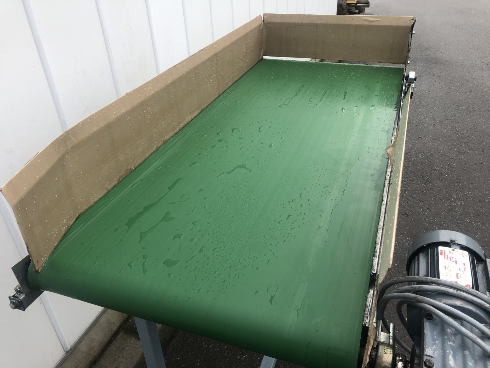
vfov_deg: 49.7
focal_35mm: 28
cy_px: 184
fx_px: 396
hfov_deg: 63.4
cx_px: 245
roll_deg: +3.9
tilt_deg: -31.7
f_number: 1.8
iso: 25
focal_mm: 4
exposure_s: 1/120
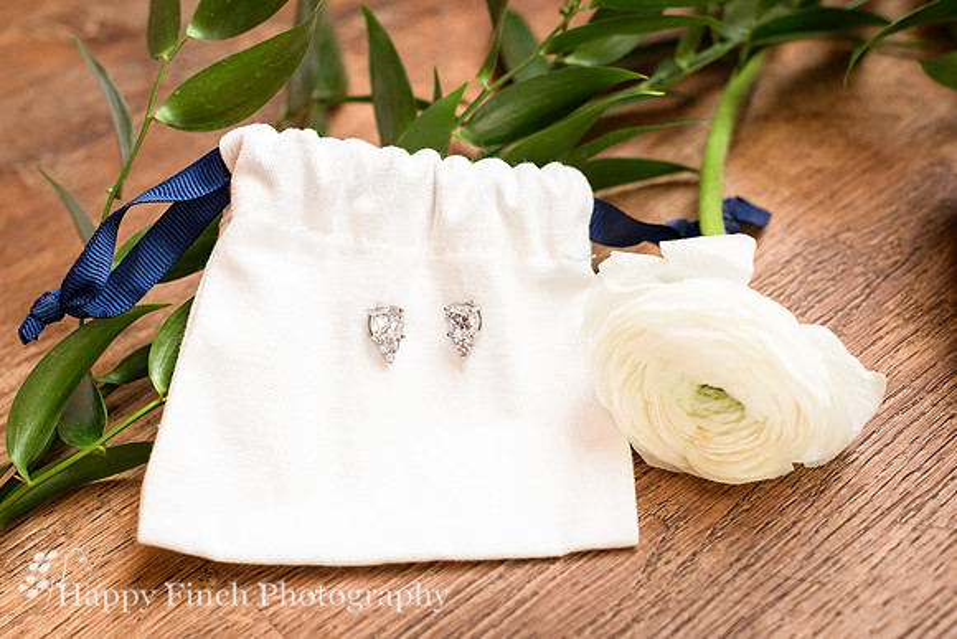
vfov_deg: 24.6
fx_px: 1463
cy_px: 326
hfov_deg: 36.2
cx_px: 430
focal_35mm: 55
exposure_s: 1/80
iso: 400
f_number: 4.5
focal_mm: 50
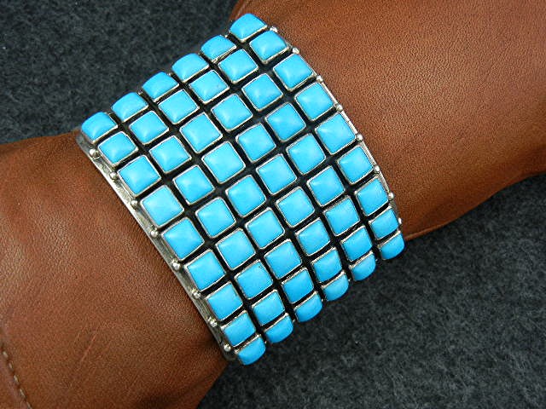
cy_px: 204
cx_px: 273
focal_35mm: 68
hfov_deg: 28.6
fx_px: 1073
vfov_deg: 21.6
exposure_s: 1/7.5
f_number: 4.1
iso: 200
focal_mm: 12.2
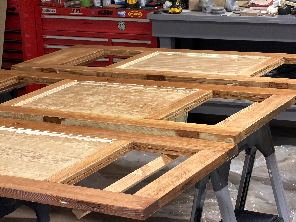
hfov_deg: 19.6
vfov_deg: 14.8
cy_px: 111
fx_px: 855
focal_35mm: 100
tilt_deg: -15.0
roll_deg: +2.6
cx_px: 148
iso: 640
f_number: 2.8
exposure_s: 1/40
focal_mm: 16.89
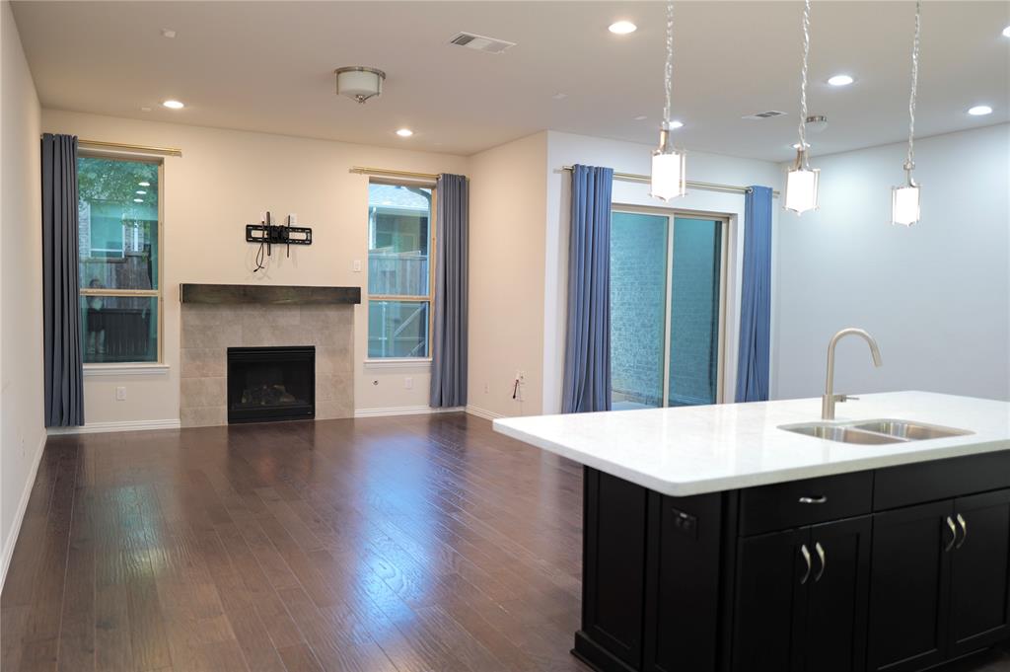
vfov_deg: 46.3
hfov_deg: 65.5
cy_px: 336
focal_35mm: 28
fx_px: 785
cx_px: 505
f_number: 1.7
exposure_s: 1/80
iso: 160
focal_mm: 28
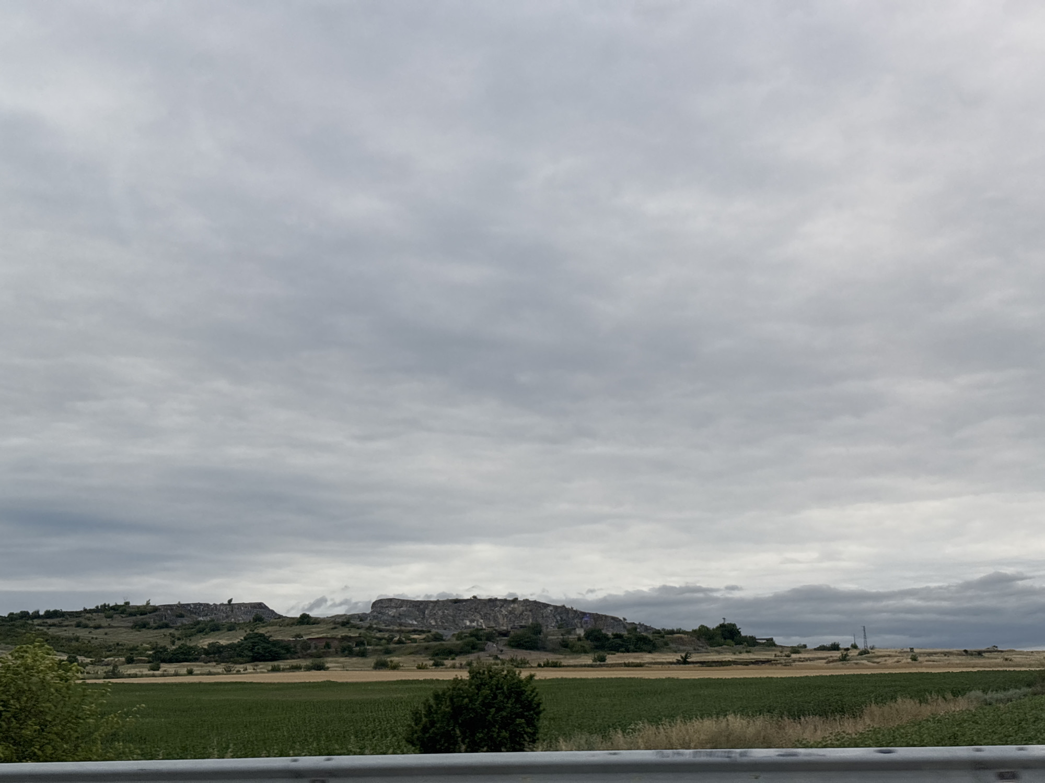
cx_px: 522
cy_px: 392
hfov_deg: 36.8
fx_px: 1570
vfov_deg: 28.0
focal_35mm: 52
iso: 32
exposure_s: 1/880
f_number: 1.6
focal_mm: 5.96
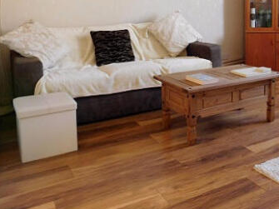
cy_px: 41
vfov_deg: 34.8
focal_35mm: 40
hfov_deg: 44.9
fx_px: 322
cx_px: 215
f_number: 3
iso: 180
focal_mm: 4
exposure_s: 1/30
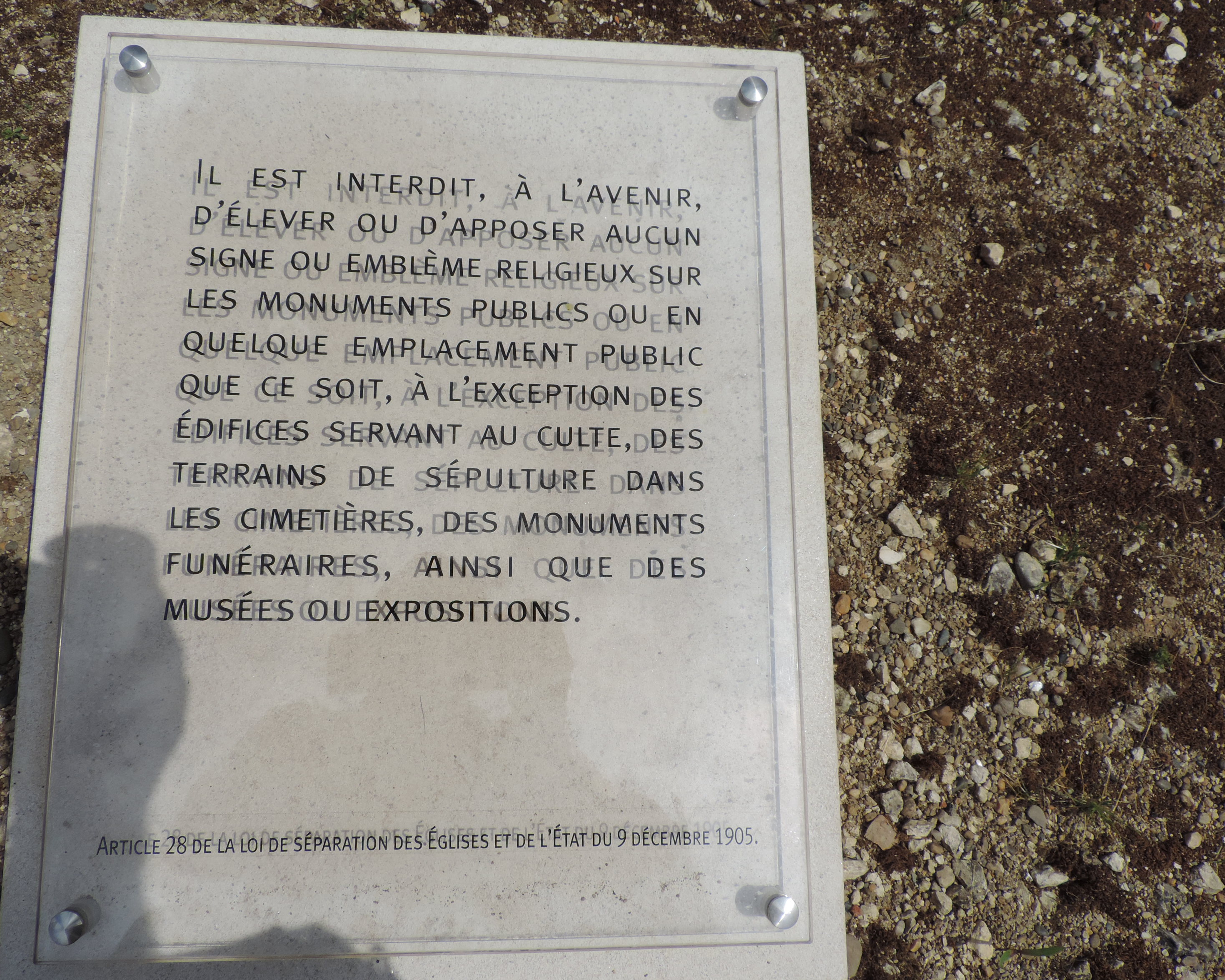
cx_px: 547
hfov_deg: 65.8
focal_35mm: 26
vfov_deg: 54.9
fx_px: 943
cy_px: 481
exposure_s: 1/1600
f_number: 4.2
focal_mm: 4.3
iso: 80
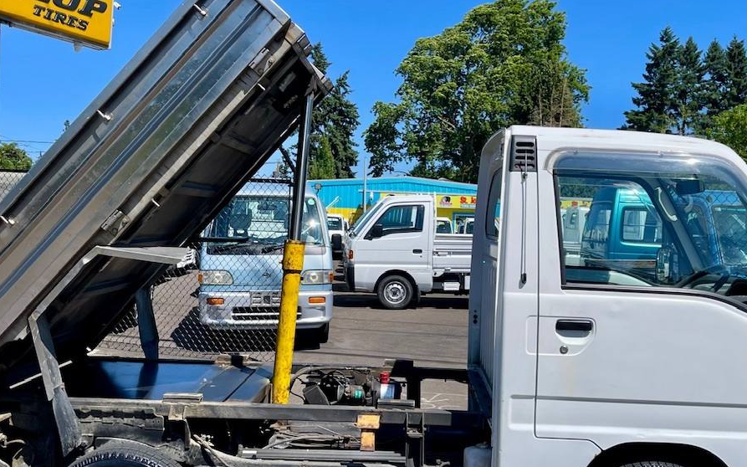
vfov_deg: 33.6
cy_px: 242
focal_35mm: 38
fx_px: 774
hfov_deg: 51.5
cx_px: 392
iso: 32
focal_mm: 5.1
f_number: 1.6
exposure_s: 1/3663
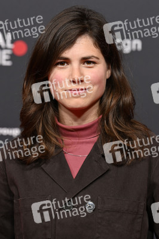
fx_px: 829
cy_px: 120
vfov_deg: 16.4
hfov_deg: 10.9
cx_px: 80
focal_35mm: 125
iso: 1000
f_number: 5
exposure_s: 1/200
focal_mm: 125
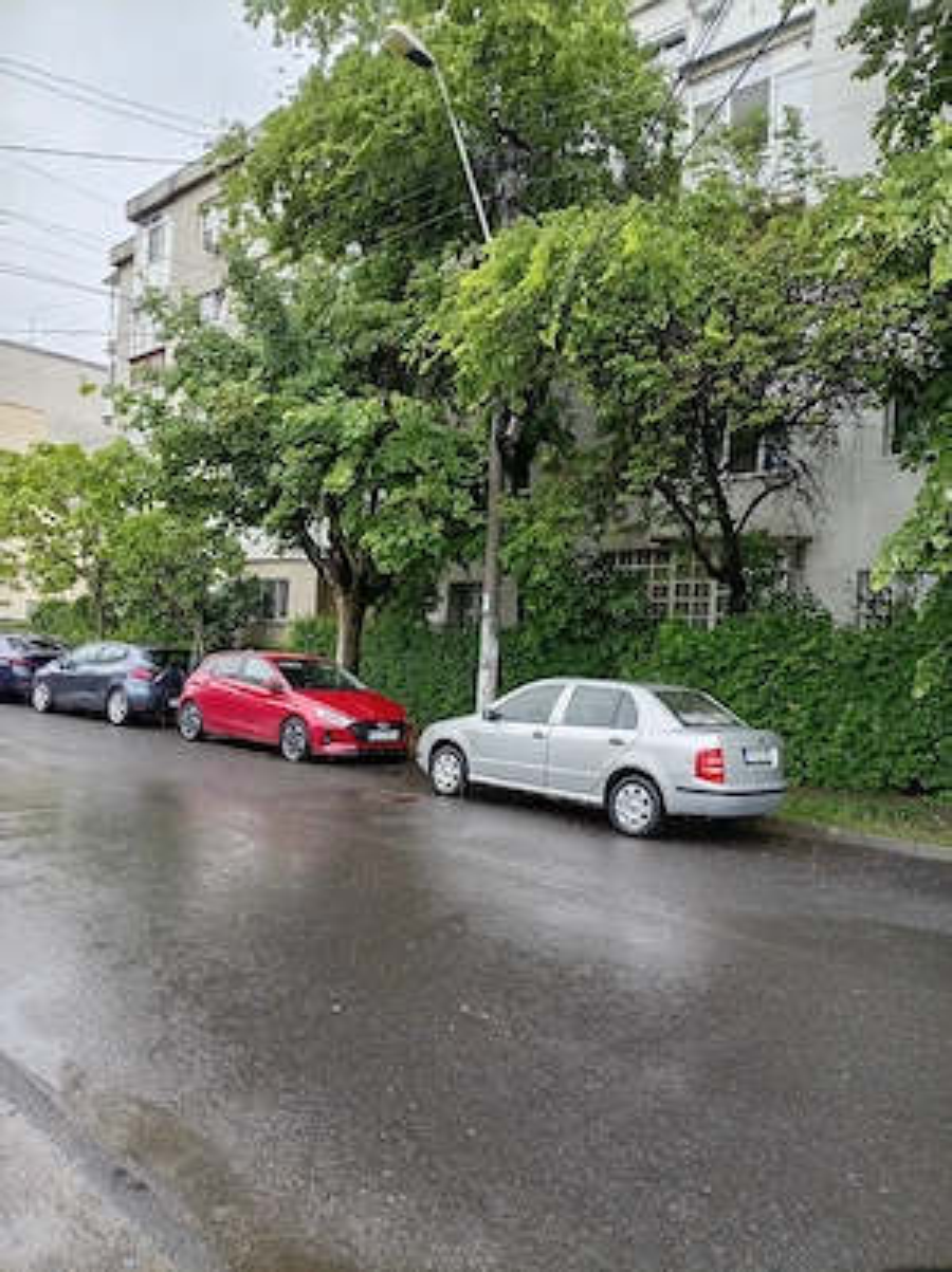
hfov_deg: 54.8
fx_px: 918
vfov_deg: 69.4
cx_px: 476
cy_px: 636
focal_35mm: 25
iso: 100
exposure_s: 1/270
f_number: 1.8
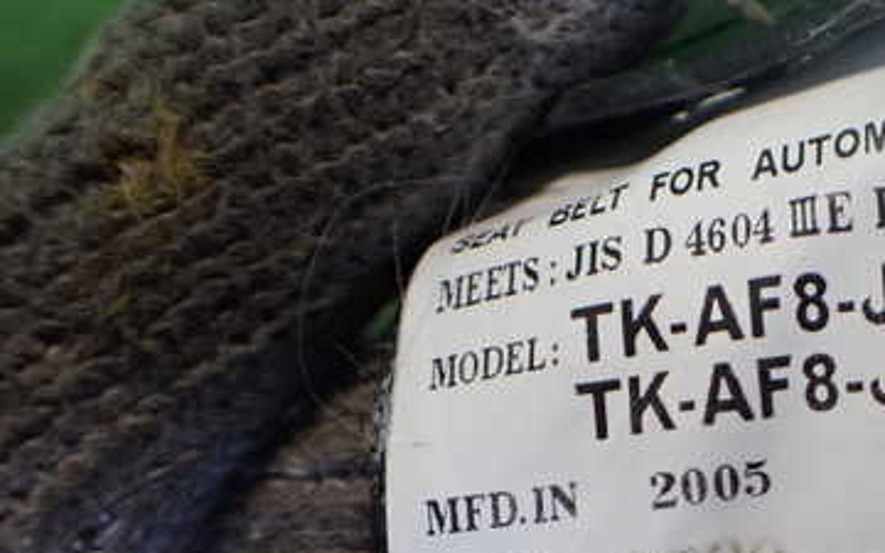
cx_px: 718
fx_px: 1278
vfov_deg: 24.2
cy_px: 415
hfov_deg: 36.8
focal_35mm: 53
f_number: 2.3
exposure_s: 1/125
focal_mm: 5.4
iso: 400
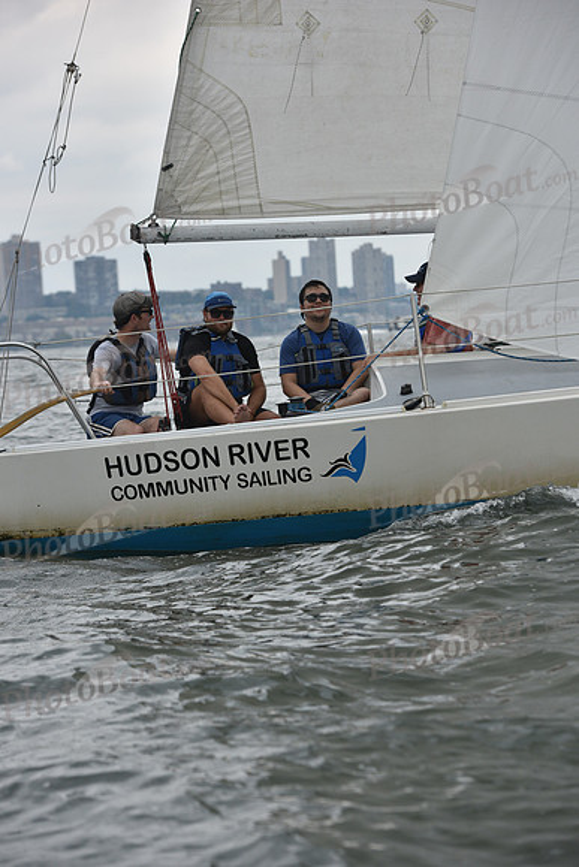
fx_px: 2893
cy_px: 434
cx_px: 290
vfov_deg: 17.1
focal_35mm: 120
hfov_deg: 11.4
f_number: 5.6
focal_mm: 120
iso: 320
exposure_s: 1/1250
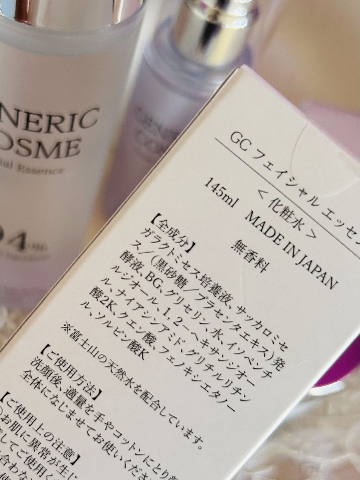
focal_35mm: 26
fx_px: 361
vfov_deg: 67.3
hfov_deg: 53.1
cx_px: 180
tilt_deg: -58.7
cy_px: 240
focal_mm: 5.7
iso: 100
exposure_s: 1/121
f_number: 1.5
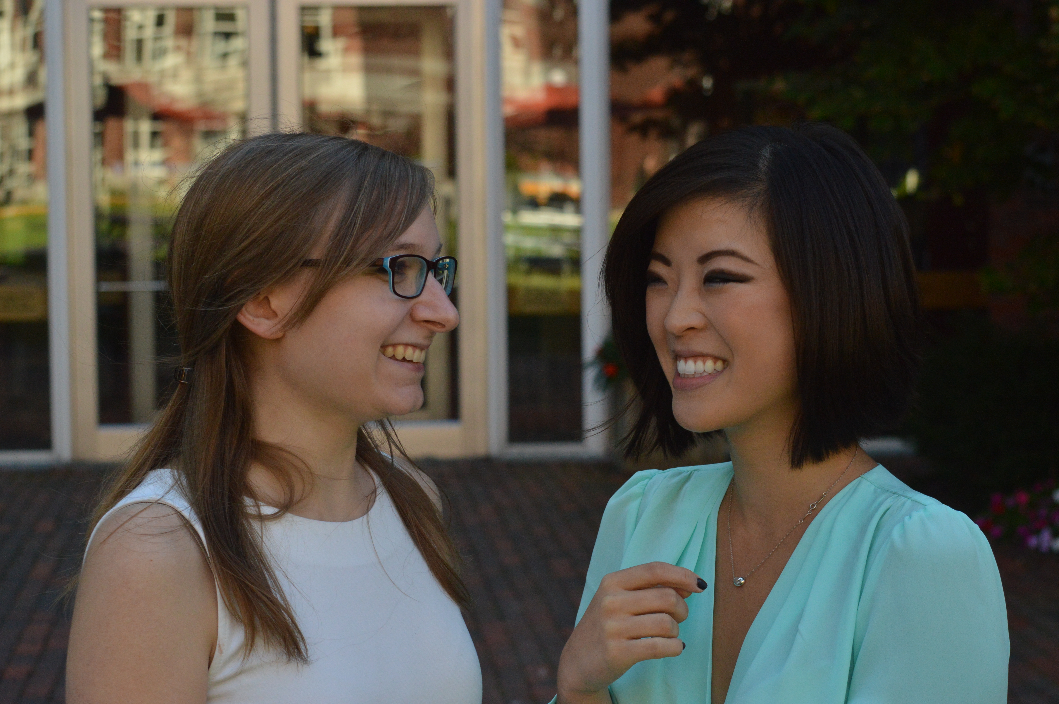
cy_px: 352
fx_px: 2425
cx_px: 530
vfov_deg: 16.5
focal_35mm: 82
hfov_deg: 24.6
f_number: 6.3
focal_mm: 55
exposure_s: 1/400
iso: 800
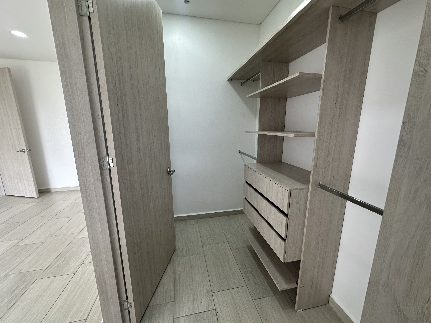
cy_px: 162
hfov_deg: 102.1
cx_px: 216
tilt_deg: -11.3
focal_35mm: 14
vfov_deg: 85.7
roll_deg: -0.1
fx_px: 174
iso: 160
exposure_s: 1/120
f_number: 2.2
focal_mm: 2.22
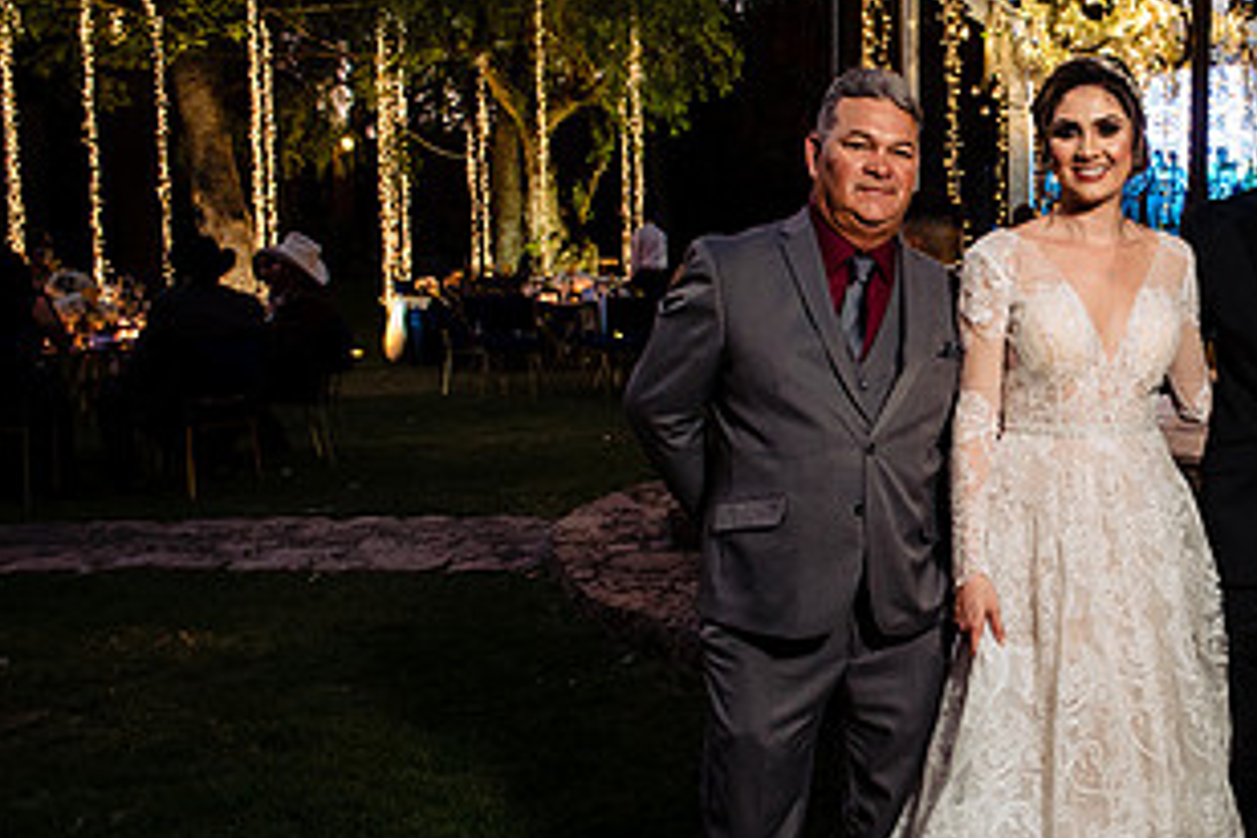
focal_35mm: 45
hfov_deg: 40.3
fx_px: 1571
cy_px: 433
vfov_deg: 29.9
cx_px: 1131
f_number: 5.6
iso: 1600
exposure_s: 1/50
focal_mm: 24
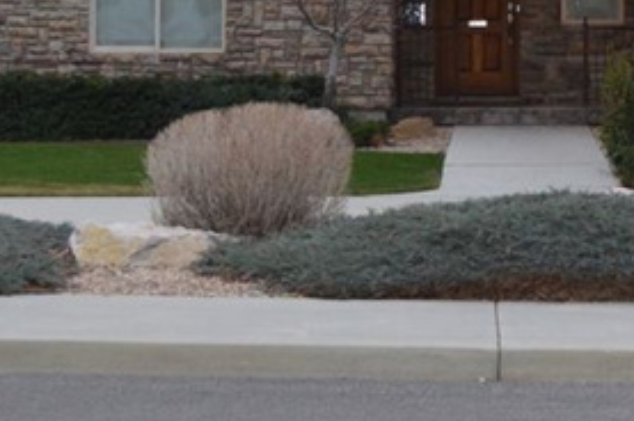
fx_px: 2533
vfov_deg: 9.4
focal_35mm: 144
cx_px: 545
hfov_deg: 14.2
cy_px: -104
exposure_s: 1/125
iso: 400
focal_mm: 26
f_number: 4.2
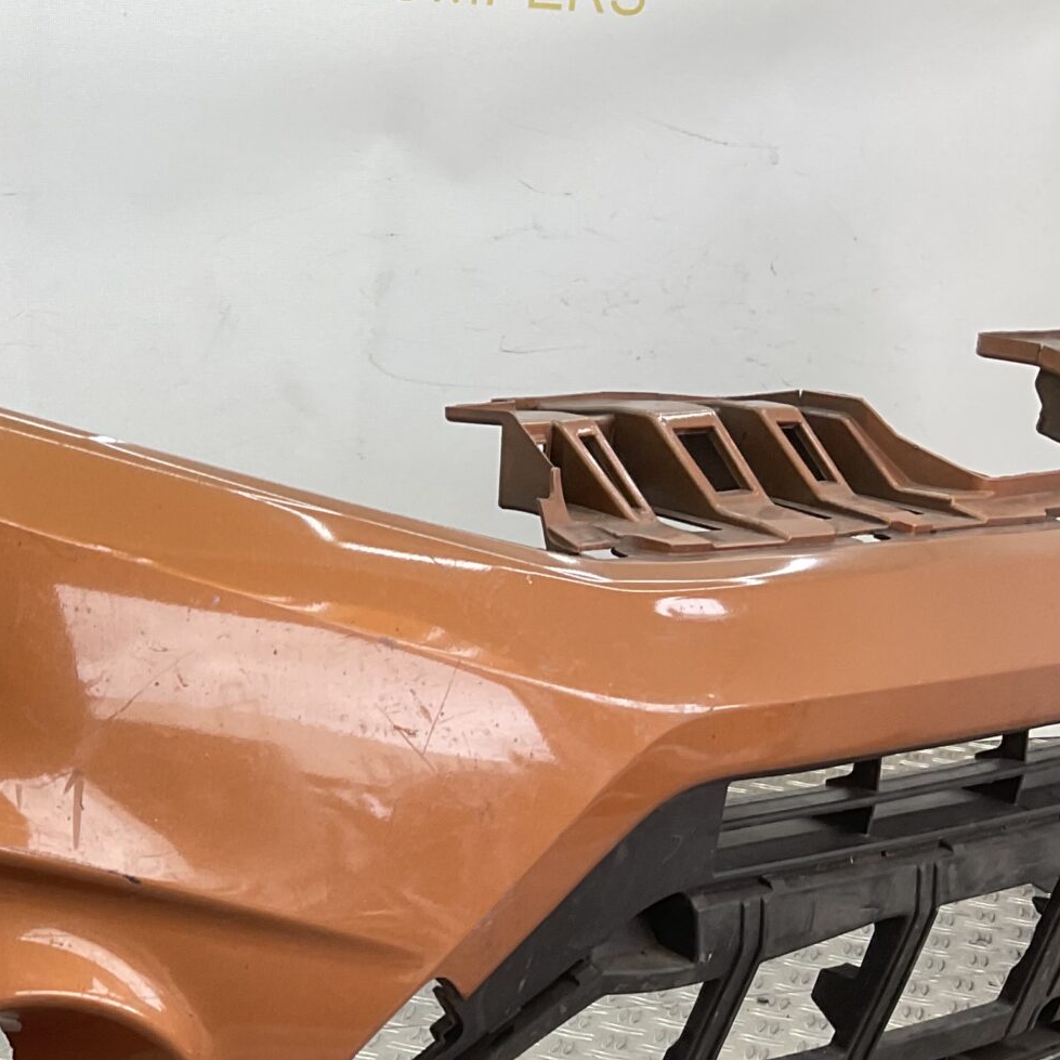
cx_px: -74
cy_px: 841
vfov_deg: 25.3
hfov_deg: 24.2
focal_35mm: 67
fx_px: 2321
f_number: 1.8
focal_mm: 3
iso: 25
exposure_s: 1/100
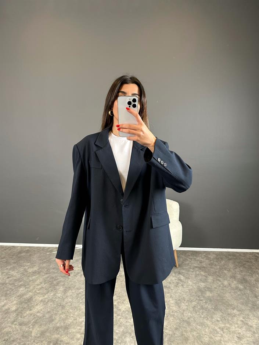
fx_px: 239
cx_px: 130
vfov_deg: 71.6
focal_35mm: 24
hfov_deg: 56.8
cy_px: 172
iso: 200
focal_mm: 6.86
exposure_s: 1/121
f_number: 1.78
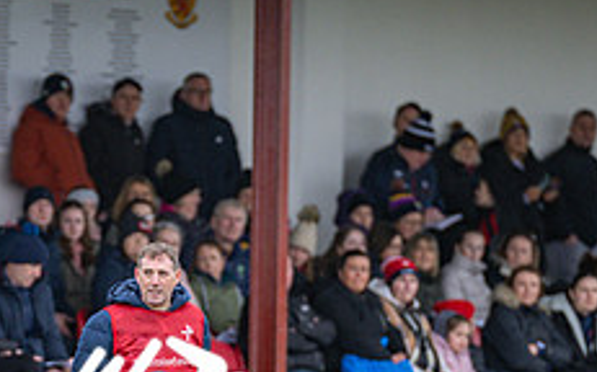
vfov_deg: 1.7
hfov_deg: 2.7
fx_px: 12486
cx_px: 158
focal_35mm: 768
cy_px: 446
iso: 720
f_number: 2.8
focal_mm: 300
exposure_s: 1/1000
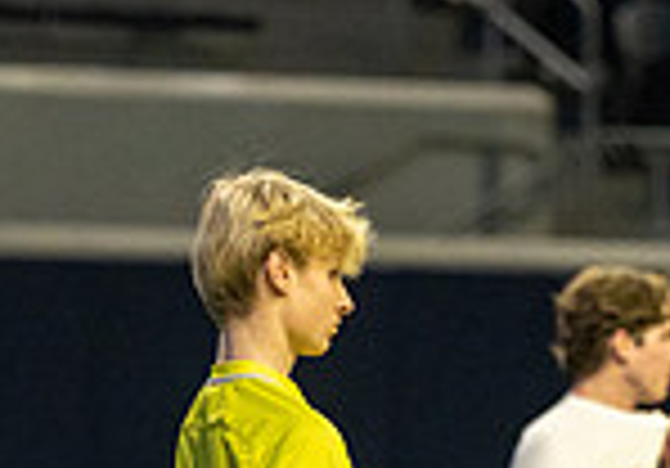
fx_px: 14351
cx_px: 372
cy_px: 741
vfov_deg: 1.9
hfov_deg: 2.7
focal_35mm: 760
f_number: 3.2
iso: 5000
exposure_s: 1/1250
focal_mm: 170
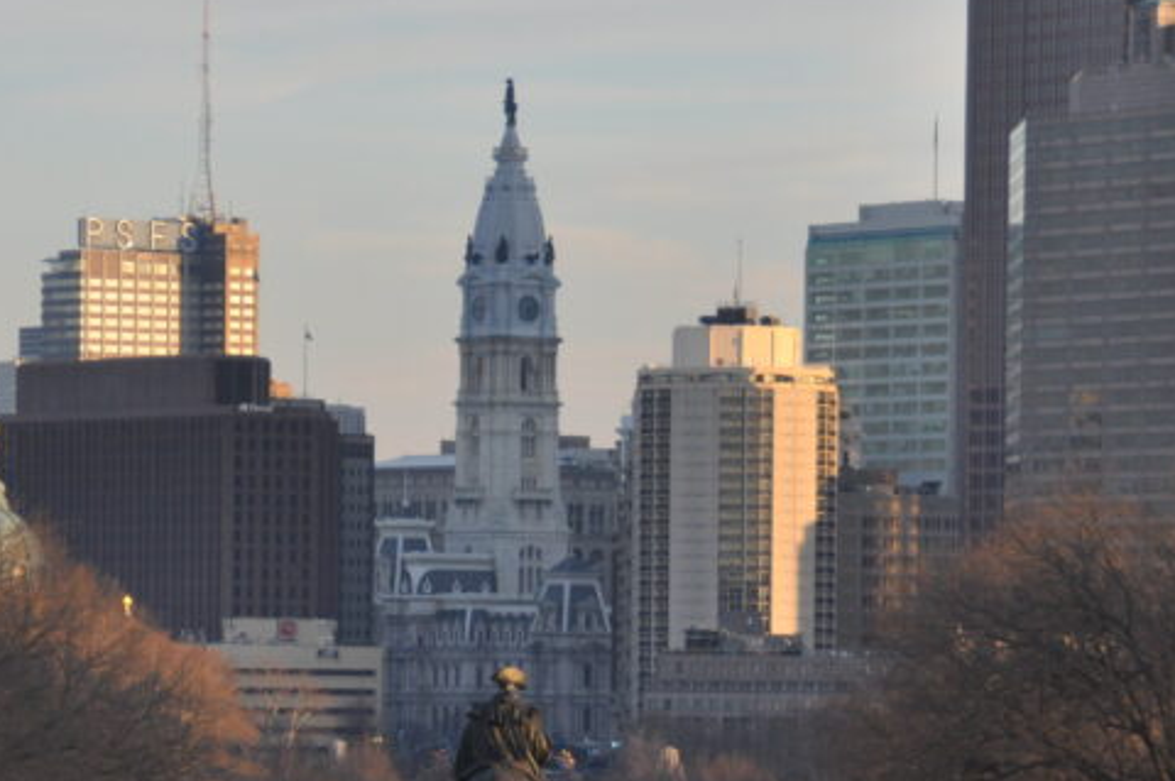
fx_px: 7827
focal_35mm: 240
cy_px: 602
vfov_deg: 5.7
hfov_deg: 8.6
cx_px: 494
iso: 320
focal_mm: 75
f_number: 5
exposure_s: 1/500
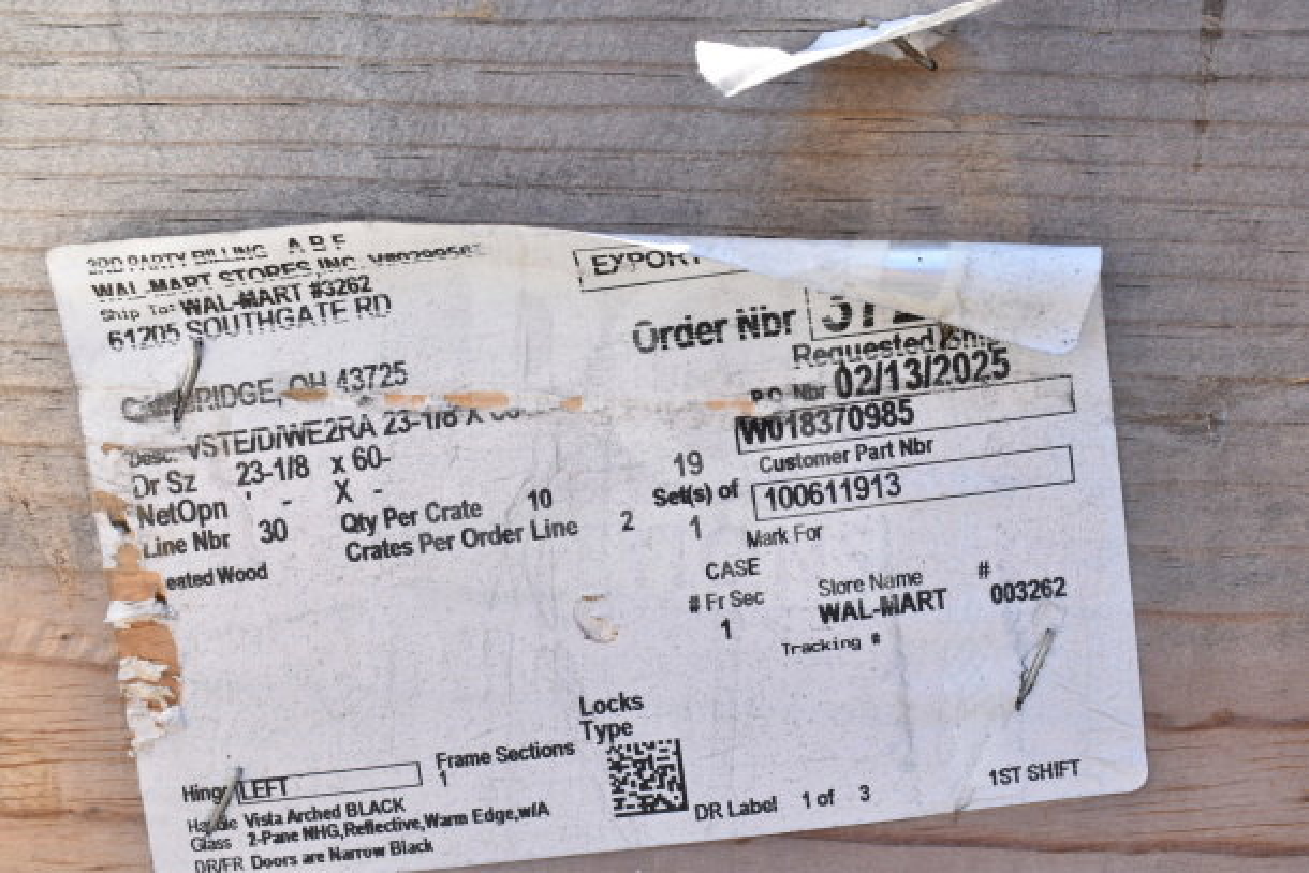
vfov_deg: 33.0
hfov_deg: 47.9
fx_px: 1473
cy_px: 436
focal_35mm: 40
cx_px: 654
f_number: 6.3
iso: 200
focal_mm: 27
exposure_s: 1/160
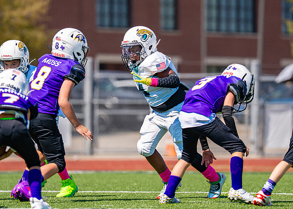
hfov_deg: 5.9
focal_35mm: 342
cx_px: 159
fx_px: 2848
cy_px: 82
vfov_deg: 4.2
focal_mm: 200
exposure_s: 1/2000
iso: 100
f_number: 2.8
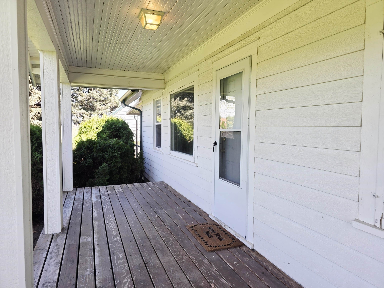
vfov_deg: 58.9
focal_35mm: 23
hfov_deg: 73.9
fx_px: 255
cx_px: 192
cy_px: 144
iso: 20
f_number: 1.7
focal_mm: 6.3
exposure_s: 1/120
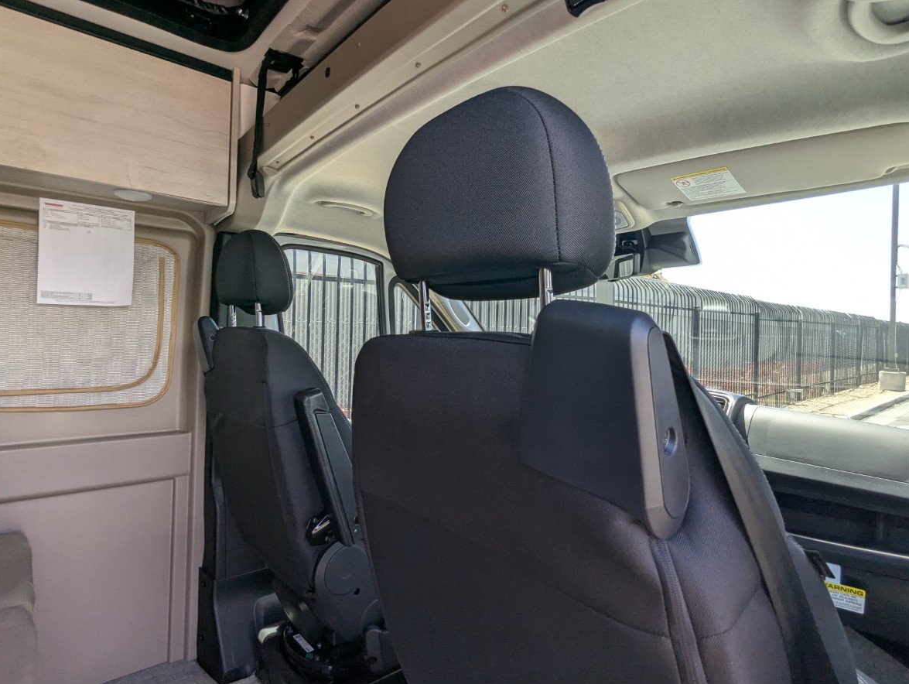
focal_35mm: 19
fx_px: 499
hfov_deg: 84.6
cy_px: 331
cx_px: 449
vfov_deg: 68.8
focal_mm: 2.35
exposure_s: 1/260
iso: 48
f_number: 2.2
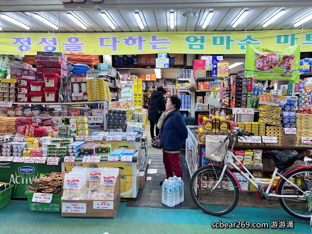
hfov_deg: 67.3
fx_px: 234
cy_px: 117
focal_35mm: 26
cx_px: 156
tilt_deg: -4.0
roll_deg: -1.1
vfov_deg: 53.1
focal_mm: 5.7
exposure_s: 1/120
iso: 125
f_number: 1.5
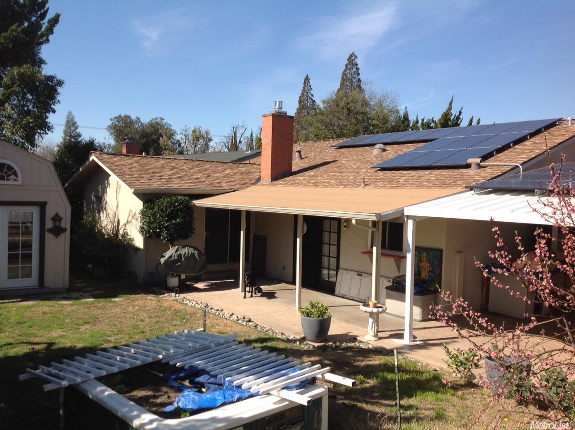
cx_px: 288
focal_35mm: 35
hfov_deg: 52.7
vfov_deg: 40.6
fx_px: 581
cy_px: 215
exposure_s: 1/1513
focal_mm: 4.28
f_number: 2.4
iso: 50
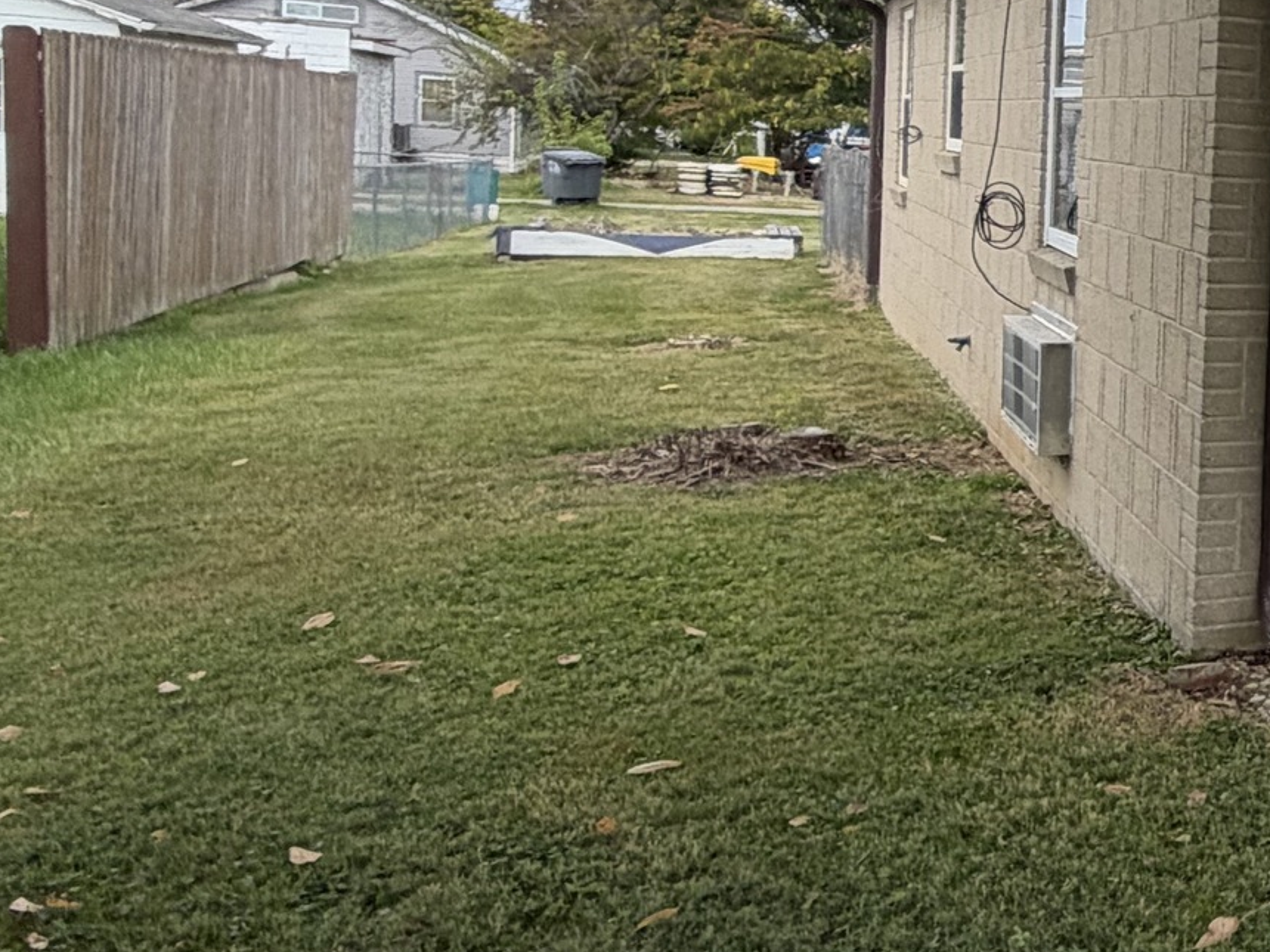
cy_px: 310
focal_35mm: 50
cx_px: 2135
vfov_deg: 28.9
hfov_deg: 24.1
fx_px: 1834
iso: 50
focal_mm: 2.22
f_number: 2.2
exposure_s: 1/502
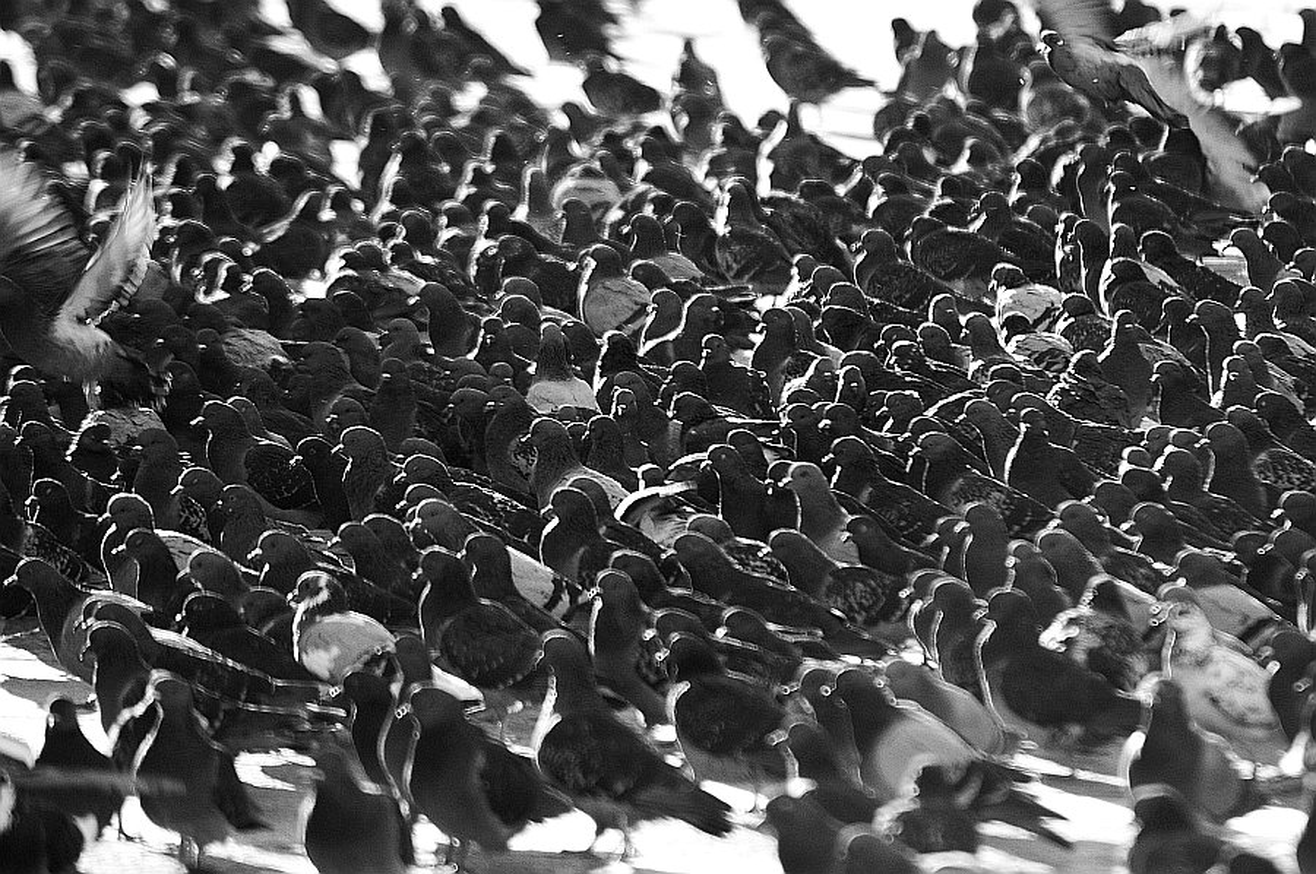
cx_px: 658
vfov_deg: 3.0
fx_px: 16432
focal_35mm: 450
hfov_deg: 4.6
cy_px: 437
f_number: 5.6
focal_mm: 300
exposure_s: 1/160
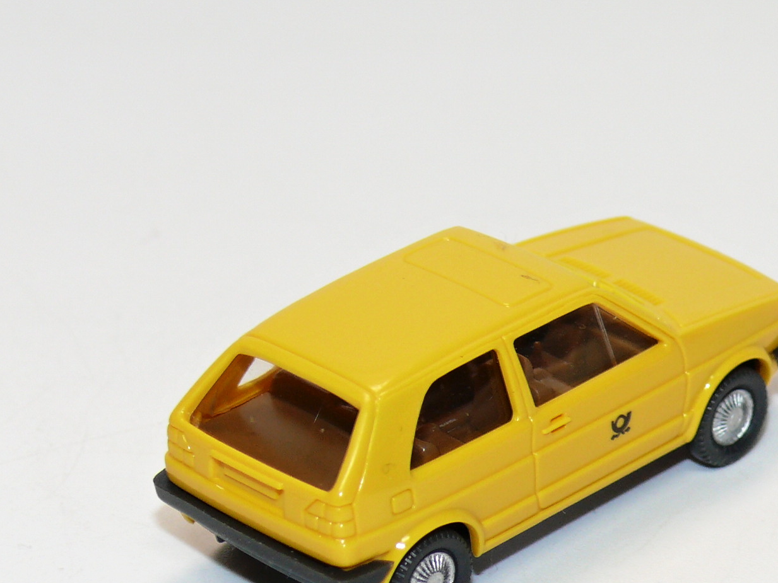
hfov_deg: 10.3
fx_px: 4316
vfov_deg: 7.7
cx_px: 490
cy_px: 350
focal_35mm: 192
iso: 100
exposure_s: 1/30
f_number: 4
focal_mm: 17.6
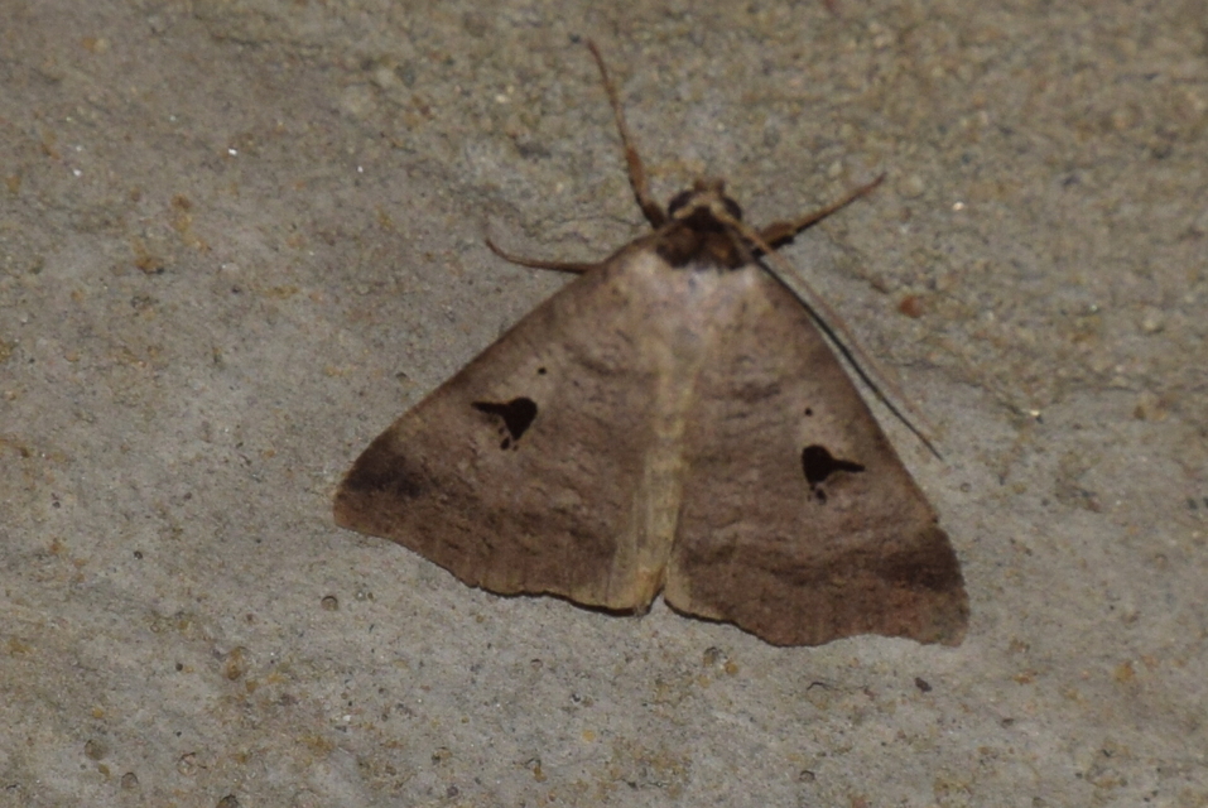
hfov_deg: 9.8
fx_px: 7053
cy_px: 404
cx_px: 604
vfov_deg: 6.6
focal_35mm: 210
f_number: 5.6
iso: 320
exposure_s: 1/60
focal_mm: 140
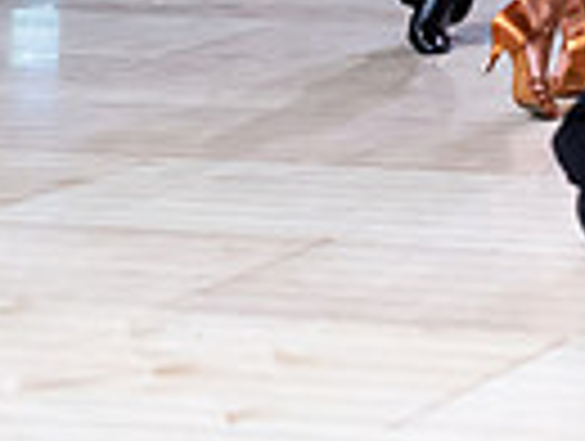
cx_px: 1069
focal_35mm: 251
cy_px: -423
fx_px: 4250
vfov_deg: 5.8
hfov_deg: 7.6
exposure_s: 1/400
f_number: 3
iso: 3200
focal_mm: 42
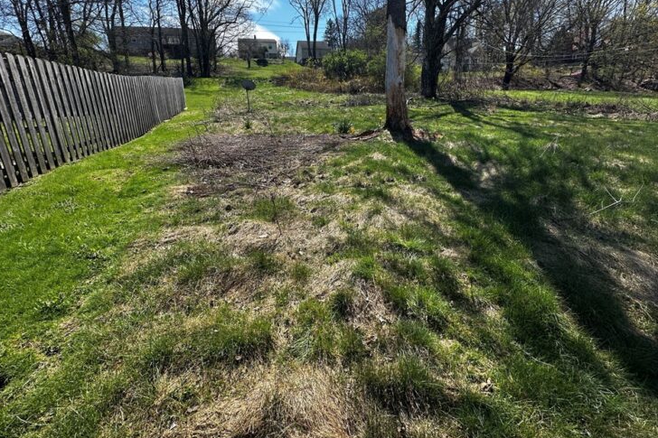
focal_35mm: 16
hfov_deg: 96.7
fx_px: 292
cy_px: 191
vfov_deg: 73.4
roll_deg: +0.4
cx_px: 325
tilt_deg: -8.0
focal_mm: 2.22
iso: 40
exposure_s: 1/979
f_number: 2.2
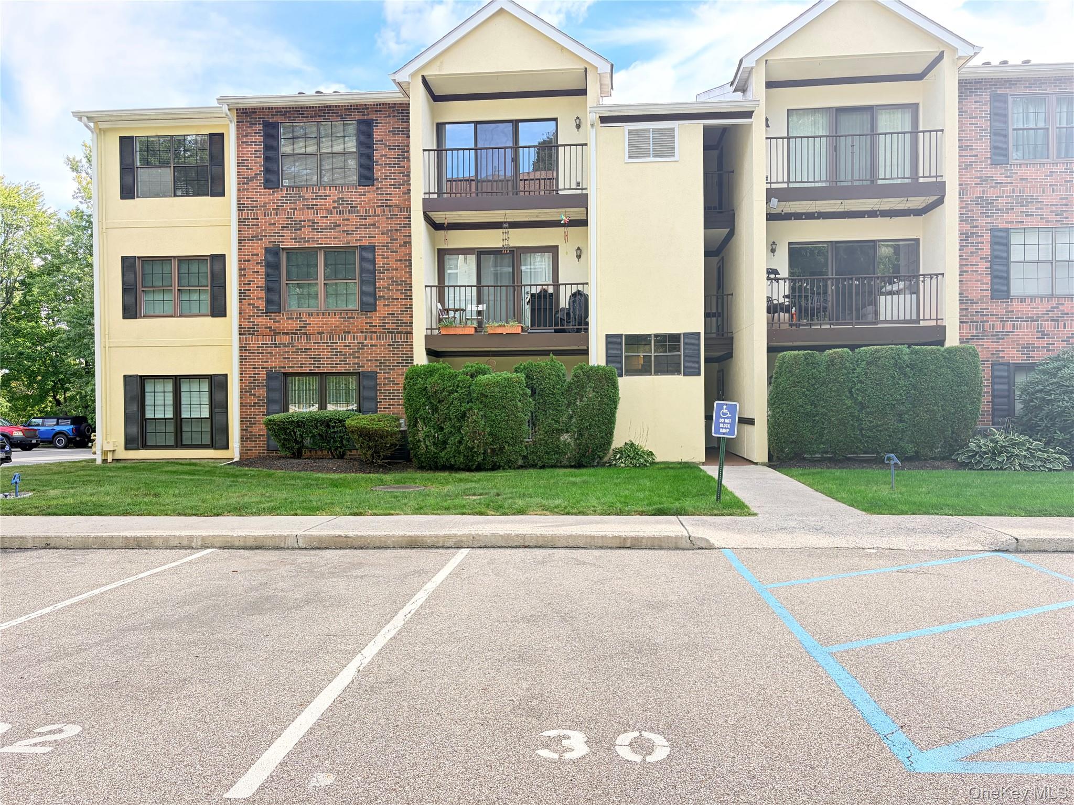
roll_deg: +1.2
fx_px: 807
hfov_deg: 67.3
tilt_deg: -0.6
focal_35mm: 26
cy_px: 402
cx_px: 537
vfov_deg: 53.1
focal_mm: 5.96
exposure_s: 1/178
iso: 50
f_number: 1.6
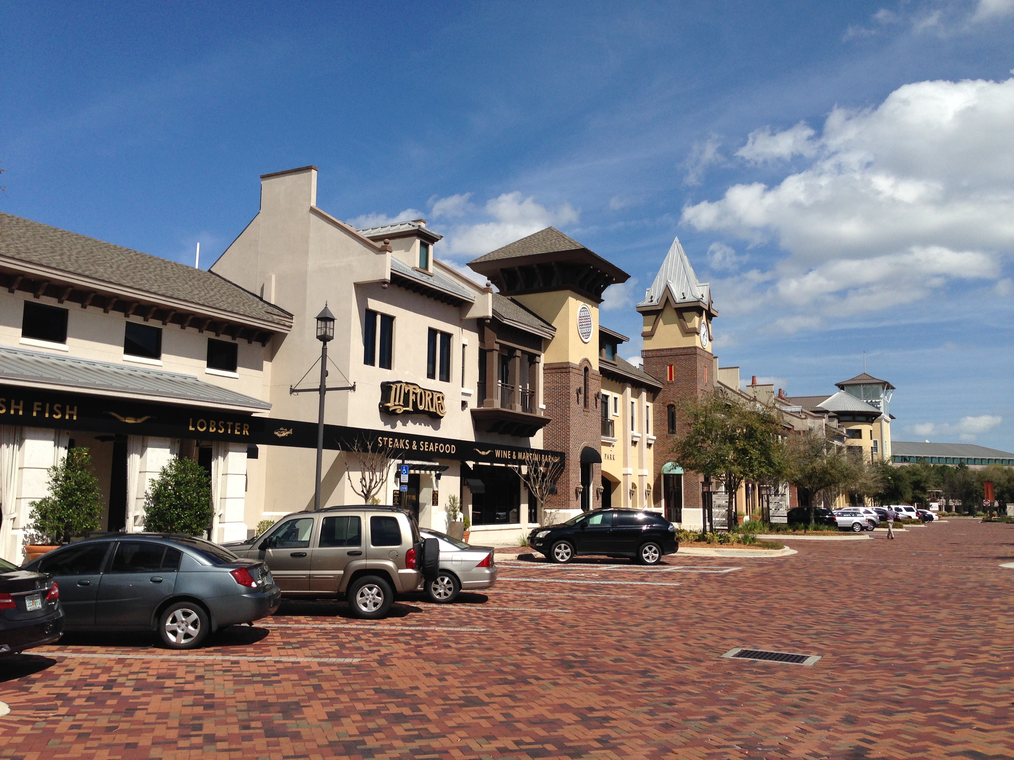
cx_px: 507
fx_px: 967
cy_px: 380
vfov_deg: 42.9
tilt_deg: +4.7
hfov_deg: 55.4
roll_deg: -0.5
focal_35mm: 33
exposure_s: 1/2710
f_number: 2.4
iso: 50
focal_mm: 4.12
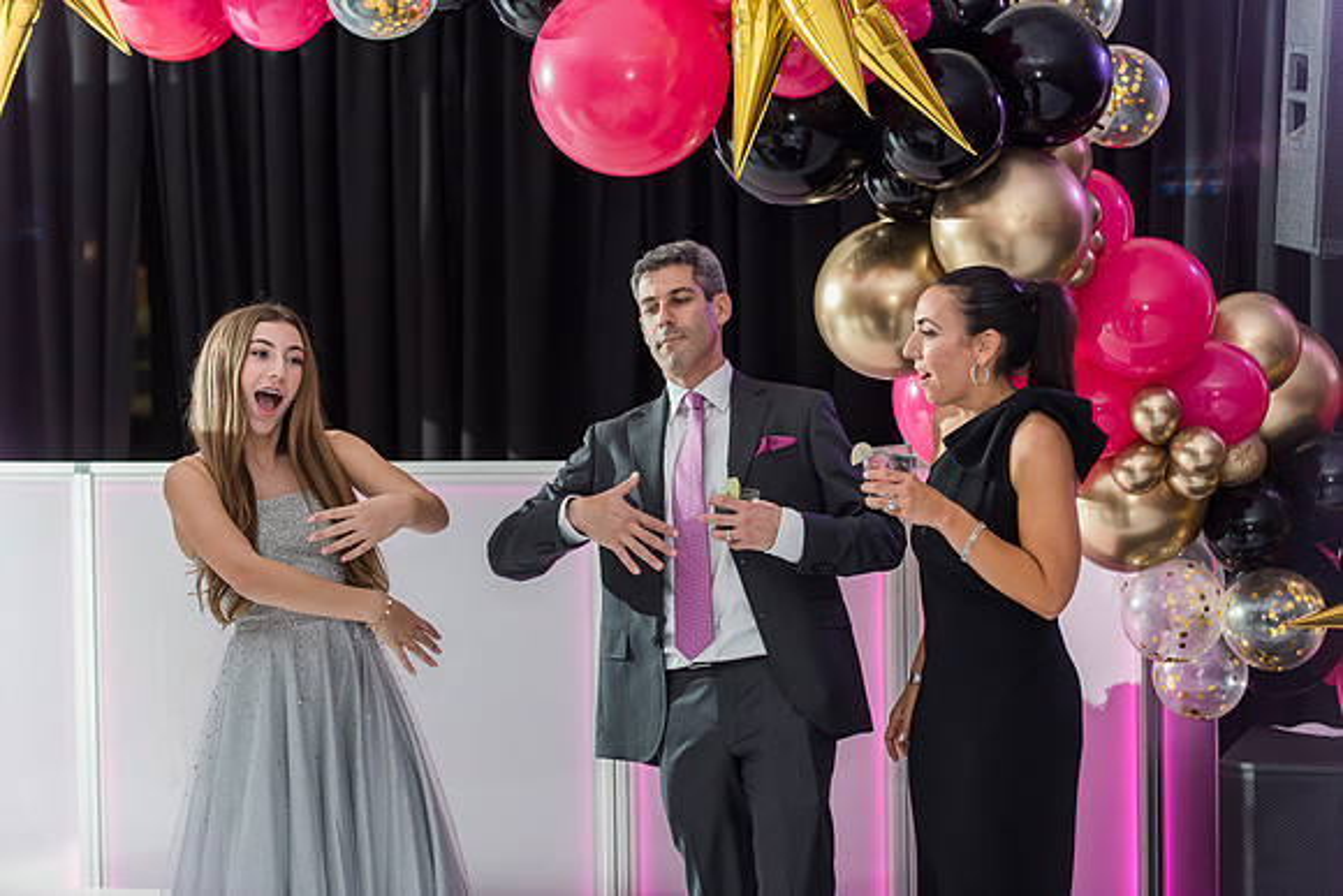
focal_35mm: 95
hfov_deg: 21.5
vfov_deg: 14.4
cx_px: 672
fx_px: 3545
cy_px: 448
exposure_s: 1/100
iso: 1000
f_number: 4
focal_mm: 95
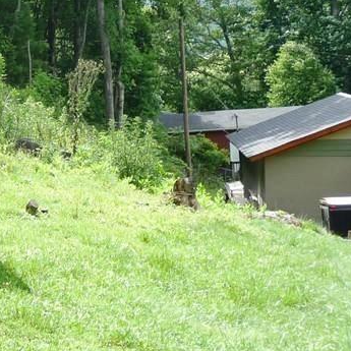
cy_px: 92
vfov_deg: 16.5
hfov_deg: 15.5
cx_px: -150
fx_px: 1205
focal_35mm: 105
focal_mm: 6.7
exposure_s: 1/160
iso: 100
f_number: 3.9
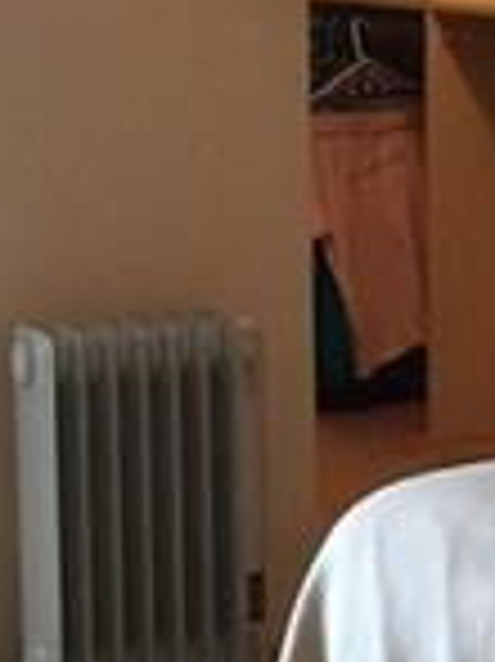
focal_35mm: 152
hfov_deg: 9.6
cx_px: 621
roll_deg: -0.5
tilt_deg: -9.9
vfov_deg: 13.0
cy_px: 275
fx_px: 2902
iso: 64
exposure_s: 1/15
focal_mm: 4.15
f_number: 2.2
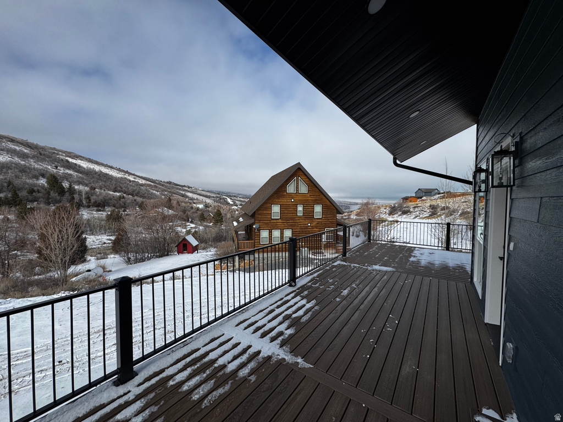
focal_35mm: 14
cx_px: 282
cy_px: 211
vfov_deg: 85.7
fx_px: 228
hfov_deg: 102.1
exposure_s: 1/2028
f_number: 2.2
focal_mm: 2.22
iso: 50
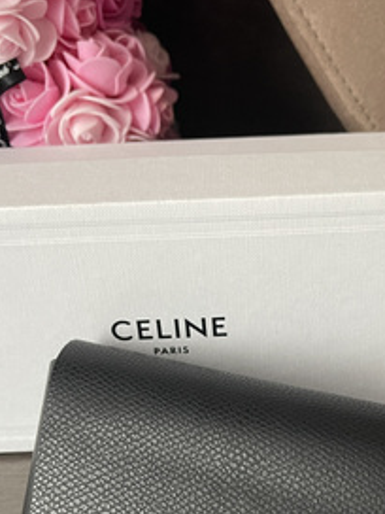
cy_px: 344
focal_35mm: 46
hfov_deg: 31.2
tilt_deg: -34.7
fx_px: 682
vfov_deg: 40.7
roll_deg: +2.2
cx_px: 269
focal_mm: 5.1
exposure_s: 1/50
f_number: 1.6
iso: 320
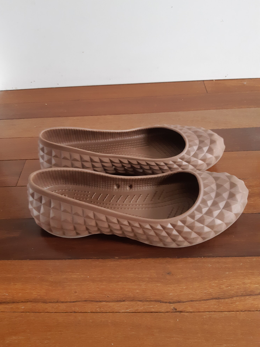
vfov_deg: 65.3
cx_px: 125
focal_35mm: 27
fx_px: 270
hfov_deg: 51.3
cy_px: 173
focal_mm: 3.93
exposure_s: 1/40
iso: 250
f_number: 1.7
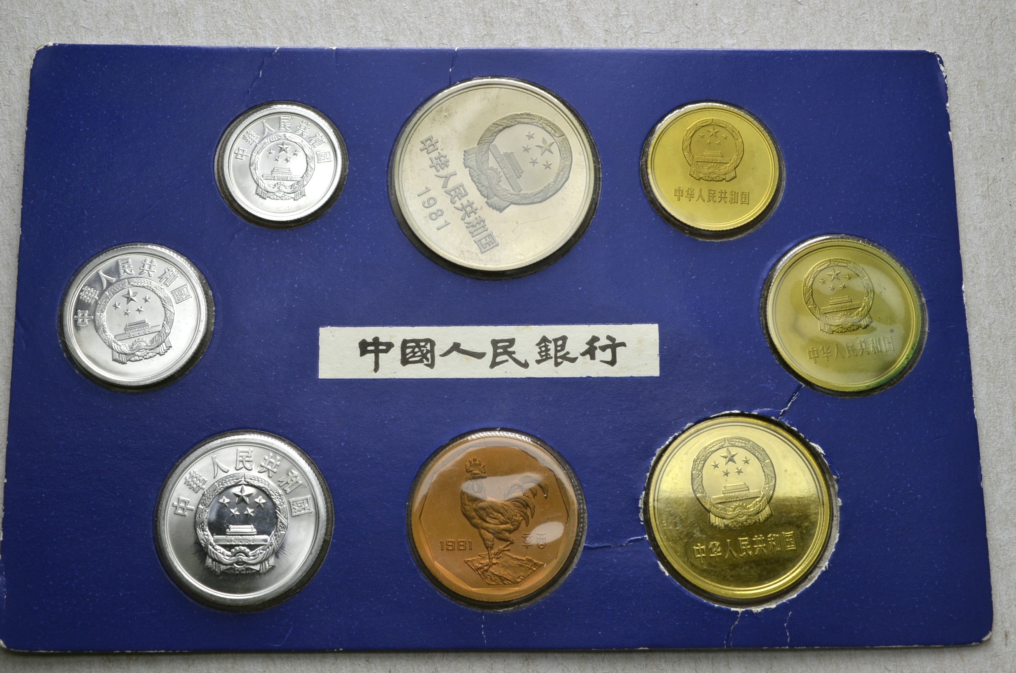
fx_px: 1352
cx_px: 508
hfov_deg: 41.2
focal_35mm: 48
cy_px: 336
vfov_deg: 28.0
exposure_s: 1/200
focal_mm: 32
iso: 400
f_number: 14
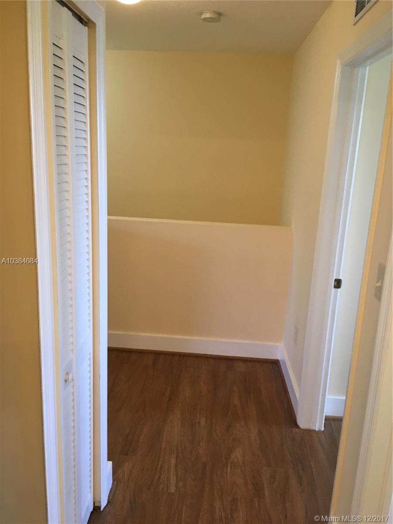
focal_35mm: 29
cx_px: 196
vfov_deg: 61.7
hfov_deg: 48.2
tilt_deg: -11.3
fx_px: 439
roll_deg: -2.5
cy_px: 262
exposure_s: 1/30
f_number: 2.2
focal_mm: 4.15
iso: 80
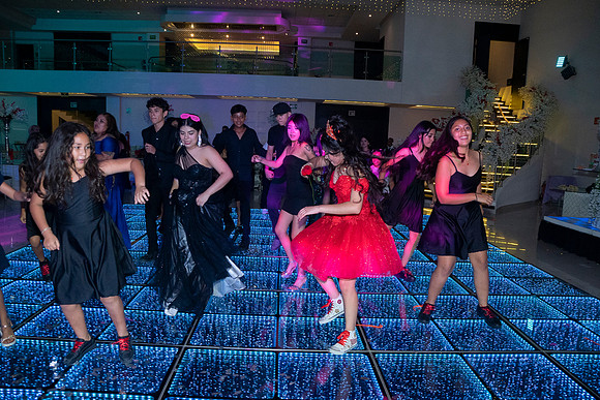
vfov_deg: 48.0
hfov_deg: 67.4
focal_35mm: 27
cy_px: 200
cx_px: 300
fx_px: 450
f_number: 5
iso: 1600
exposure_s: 1/160
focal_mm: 18
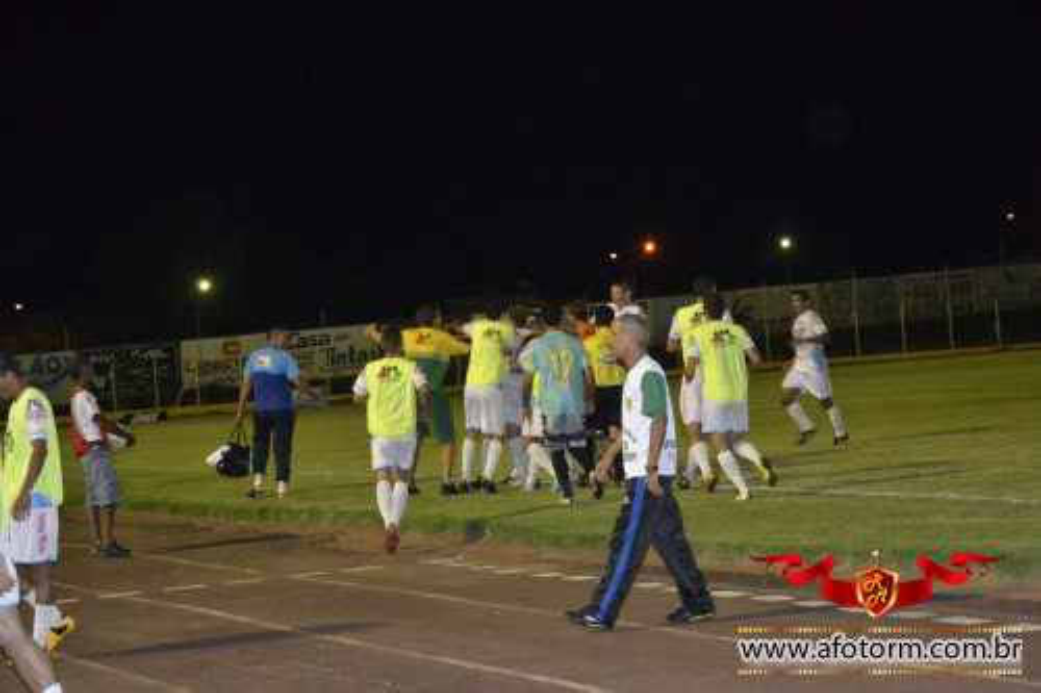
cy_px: 346
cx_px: 520
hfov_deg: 23.4
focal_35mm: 87
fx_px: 2515
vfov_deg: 15.7
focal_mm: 58
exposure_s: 1/60
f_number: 5
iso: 3200
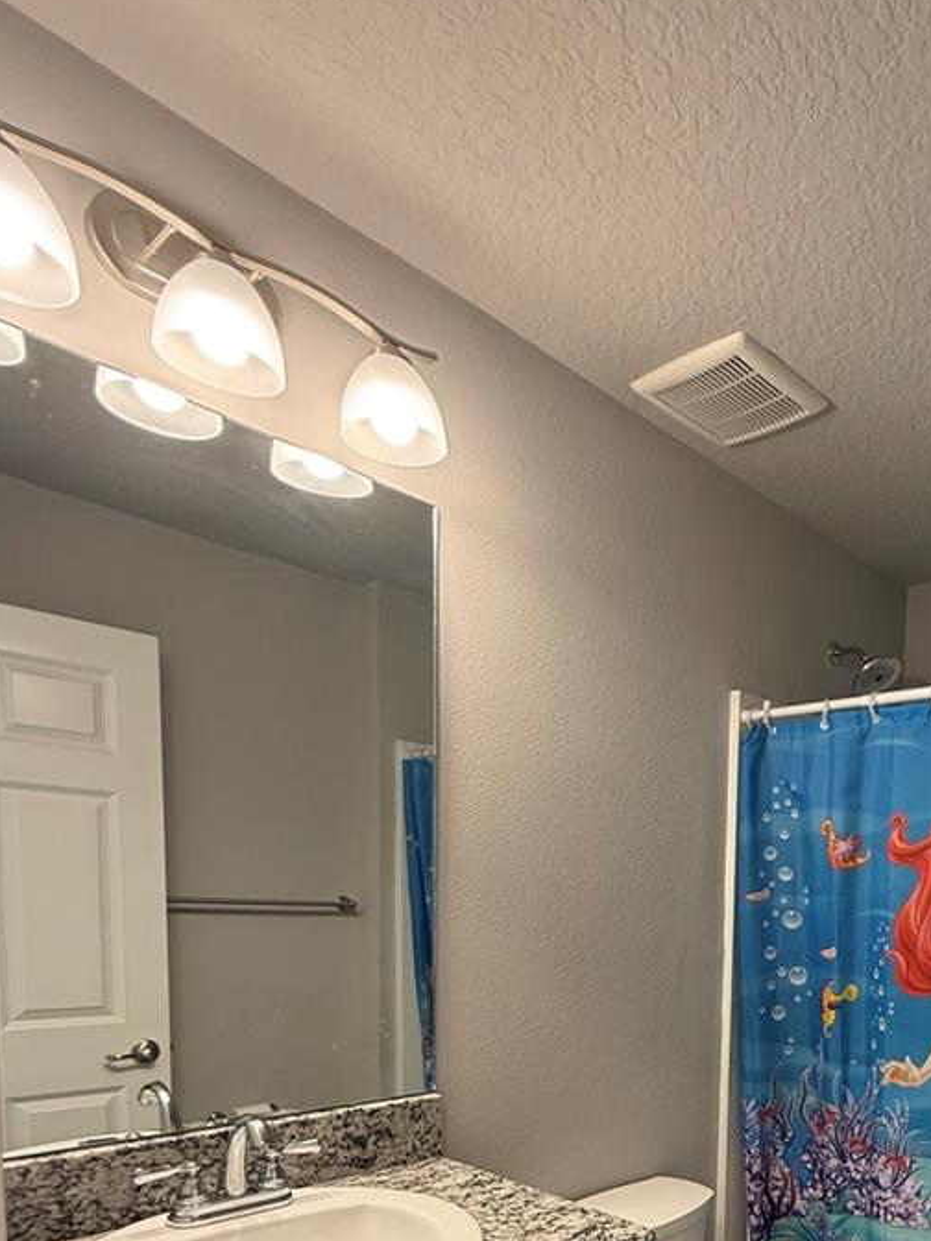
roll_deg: -2.6
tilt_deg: -4.6
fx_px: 897
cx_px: 794
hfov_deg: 50.2
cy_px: 994
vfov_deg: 63.4
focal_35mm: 25
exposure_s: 1/60
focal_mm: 2.22
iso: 200
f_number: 2.2
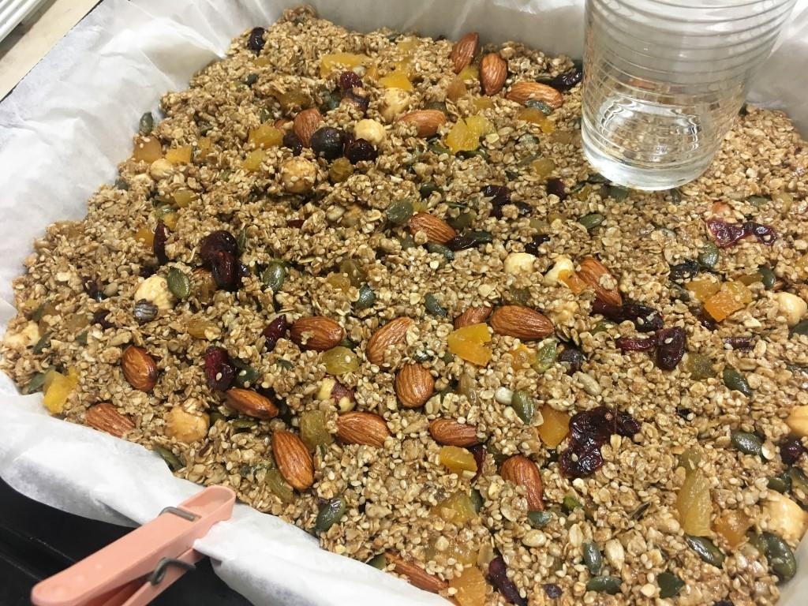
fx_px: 677
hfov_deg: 61.7
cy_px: 303
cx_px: 404
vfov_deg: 48.2
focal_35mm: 29
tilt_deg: -57.3
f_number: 2.2
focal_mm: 4.15
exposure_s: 1/33
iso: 100
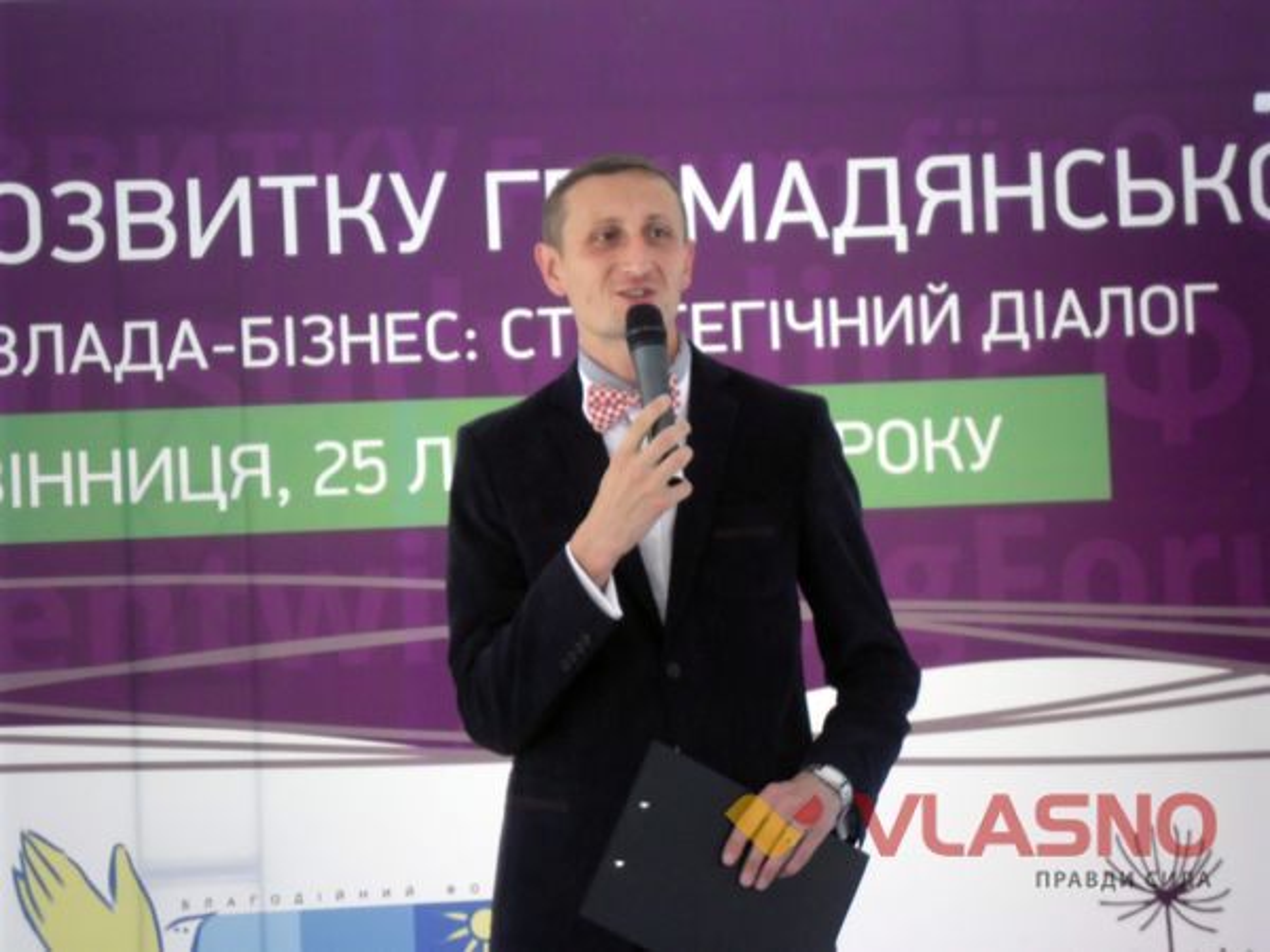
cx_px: 635
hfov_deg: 16.8
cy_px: 476
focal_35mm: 117
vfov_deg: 12.7
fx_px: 4293
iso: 200
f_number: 5.4
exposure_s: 1/43
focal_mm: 21
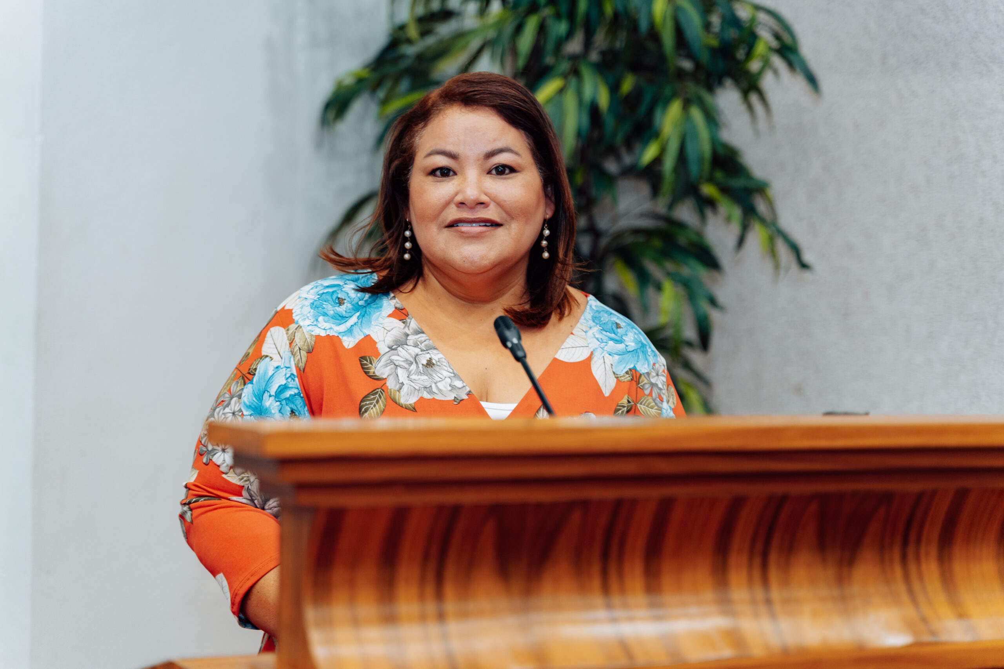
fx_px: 1924
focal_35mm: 69
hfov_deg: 29.2
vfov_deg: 19.7
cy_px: 334
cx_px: 502
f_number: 3.2
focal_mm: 69
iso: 500
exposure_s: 1/100
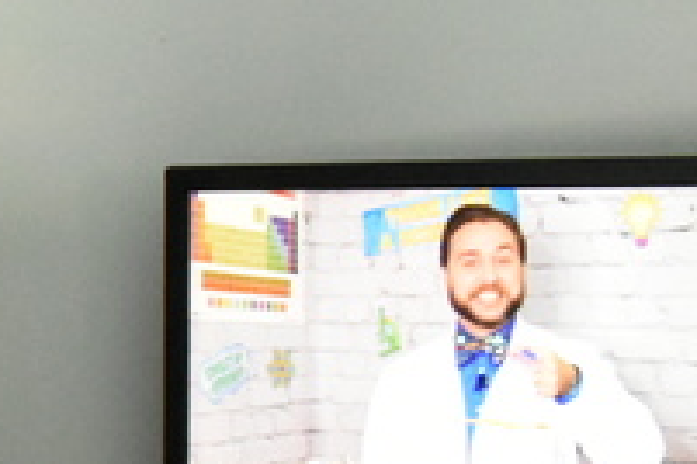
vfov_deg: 8.8
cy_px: 618
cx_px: -940
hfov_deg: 11.3
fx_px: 2962
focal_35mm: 153
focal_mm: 20
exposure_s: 1/125
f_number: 5.6
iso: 6400
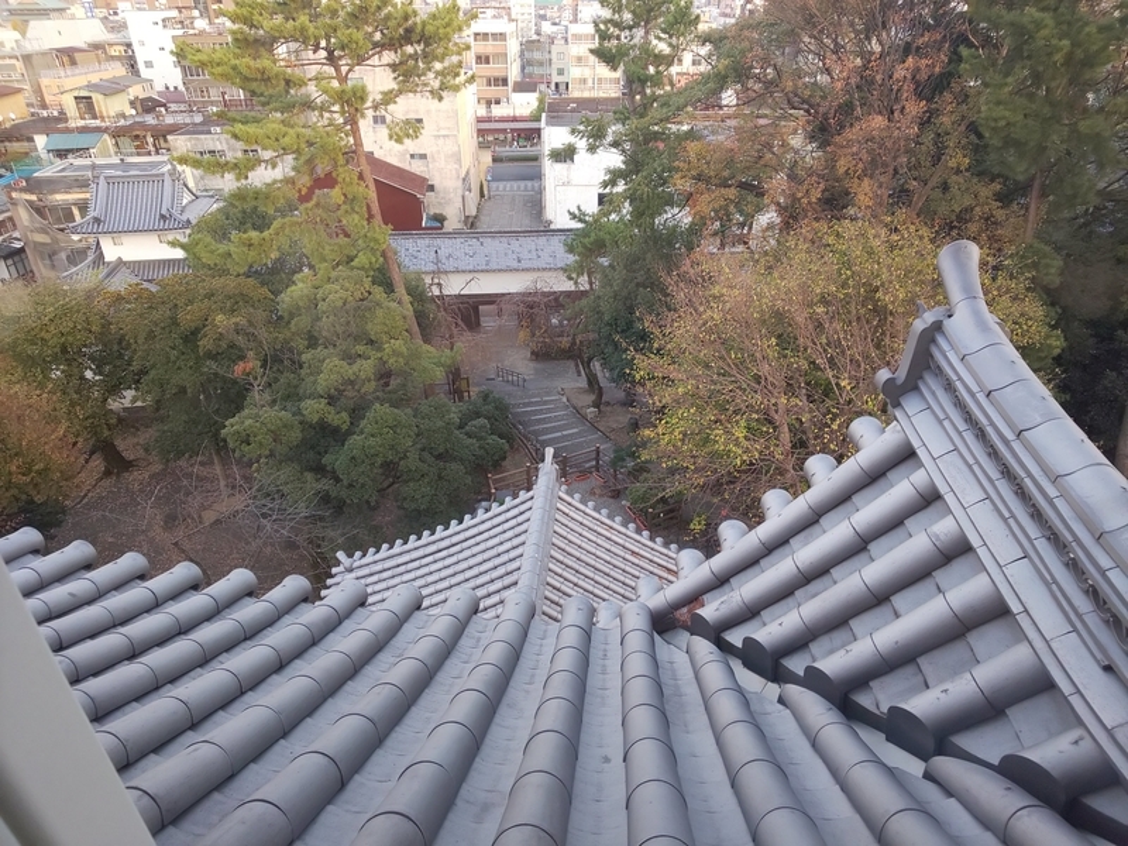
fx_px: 652
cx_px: 564
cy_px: 423
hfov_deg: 81.7
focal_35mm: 20
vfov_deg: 66.0
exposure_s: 1/100
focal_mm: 3.45
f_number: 1.94
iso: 68
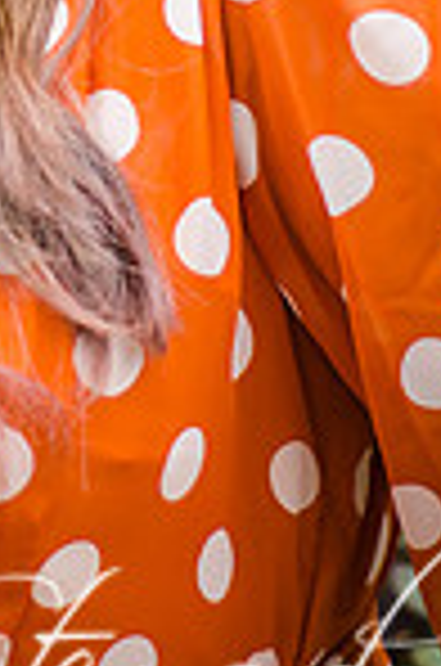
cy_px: -153
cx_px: -45
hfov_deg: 6.0
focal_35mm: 228
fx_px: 4209
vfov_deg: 8.9
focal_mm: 50
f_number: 2.2
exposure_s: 1/250
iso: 100
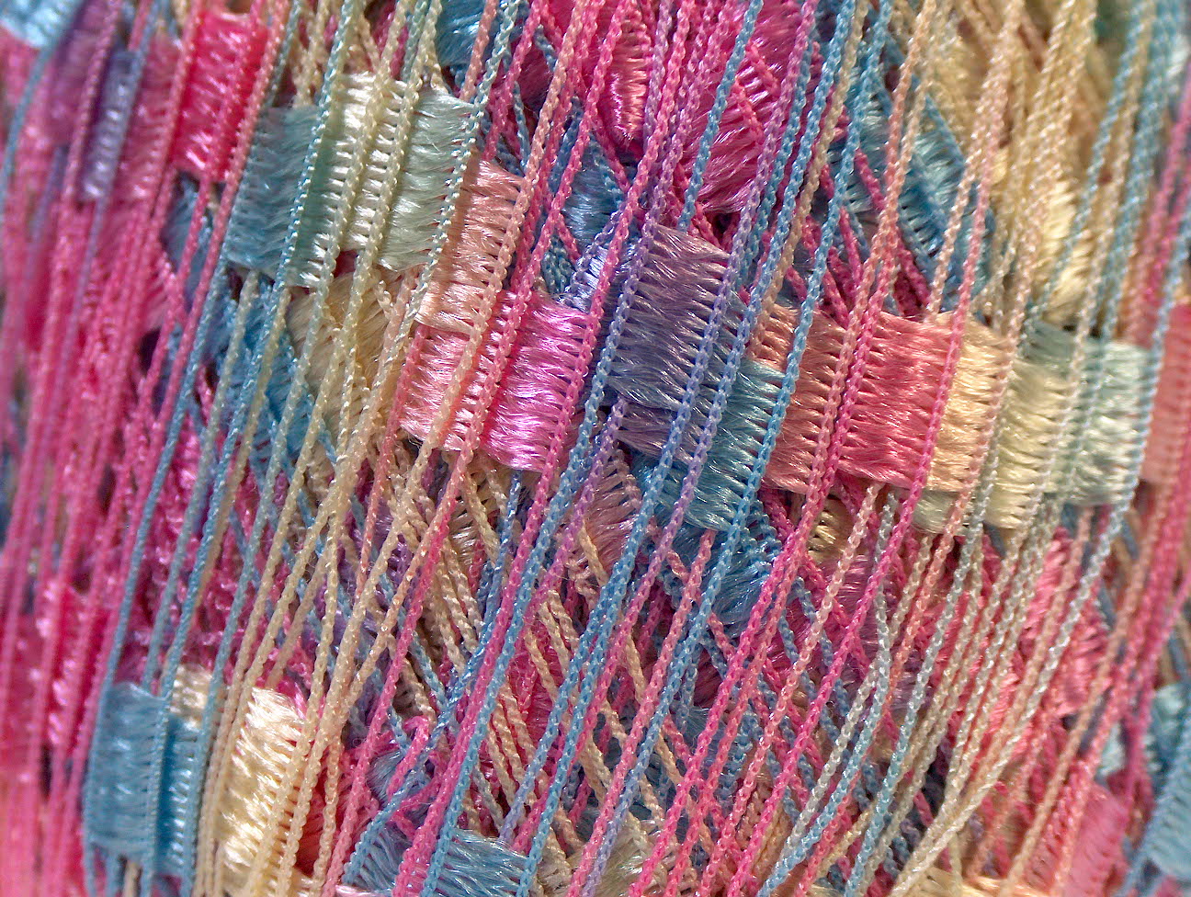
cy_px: 448
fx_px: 3411
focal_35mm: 99
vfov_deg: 15.0
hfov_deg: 19.8
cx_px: 596
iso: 200
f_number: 2.9
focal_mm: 20.29
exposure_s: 1/26.6
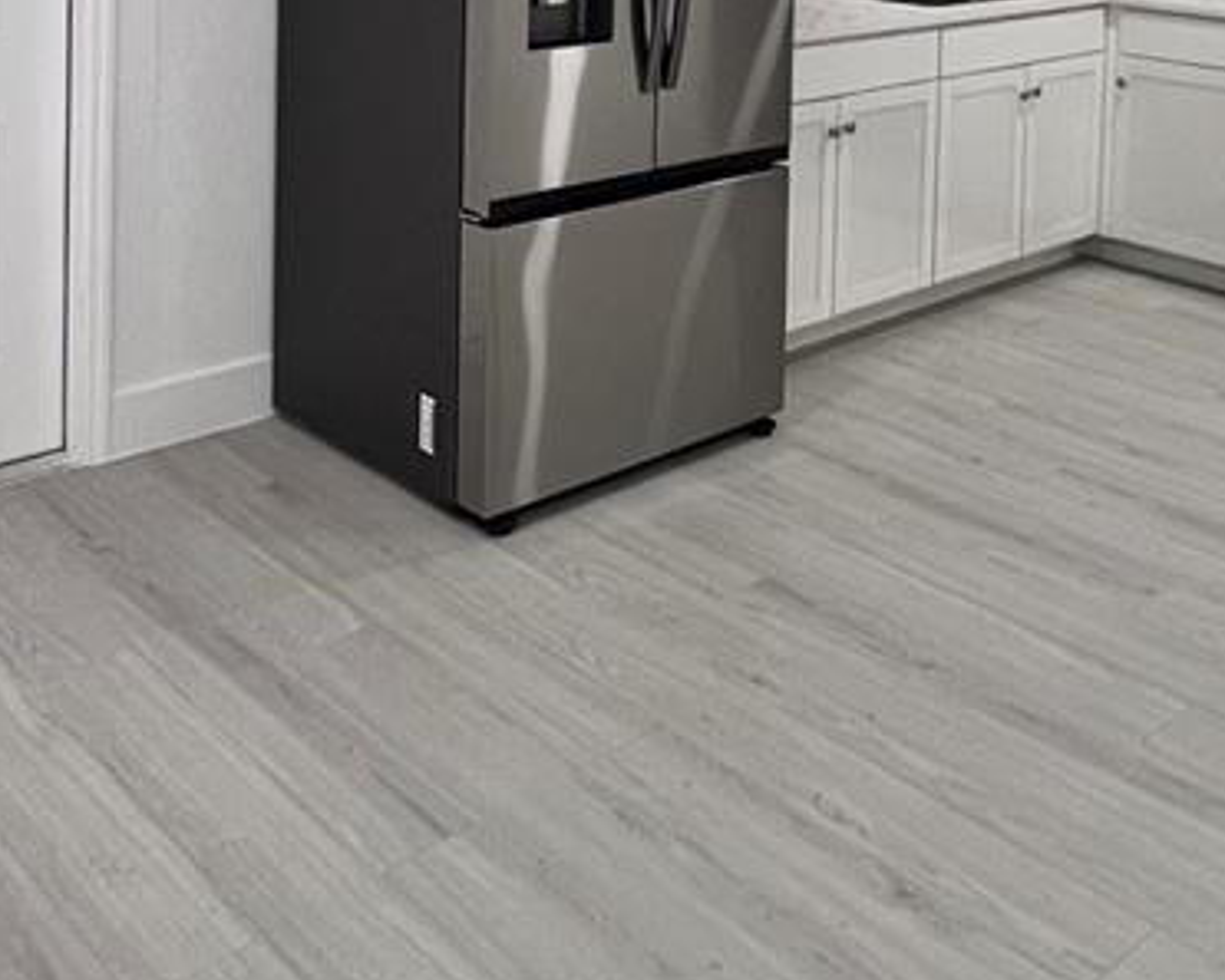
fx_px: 1487
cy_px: -135
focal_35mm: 41
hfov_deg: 44.7
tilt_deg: -2.5
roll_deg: -0.7
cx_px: 677
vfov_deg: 31.7
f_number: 1.8
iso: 200
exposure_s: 1/120
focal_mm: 1.57
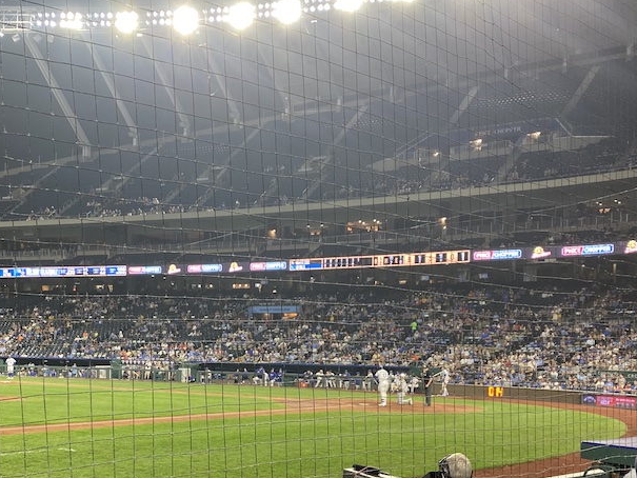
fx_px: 810
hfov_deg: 42.5
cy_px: 365
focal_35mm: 44
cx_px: 224
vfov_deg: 32.2
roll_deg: -1.4
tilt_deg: +1.1
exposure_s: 1/120
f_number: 1.8
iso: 100
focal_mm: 4.25
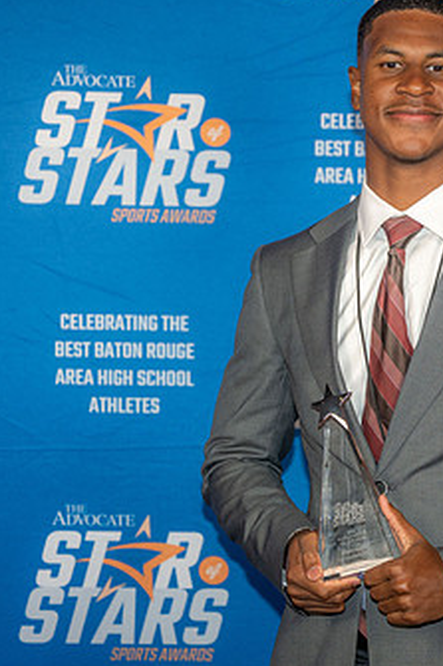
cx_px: 409
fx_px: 2143
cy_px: 327
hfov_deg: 11.7
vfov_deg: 17.6
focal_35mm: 116
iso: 320
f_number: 3.2
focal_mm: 67
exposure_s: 1/160
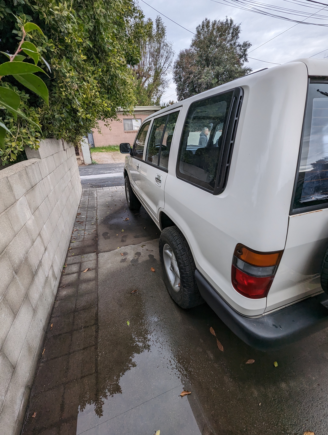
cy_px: 218
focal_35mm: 13
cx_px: 164
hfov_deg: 90.1
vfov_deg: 106.1
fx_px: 164
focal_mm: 1.95
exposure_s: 1/429
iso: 47
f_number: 2.2
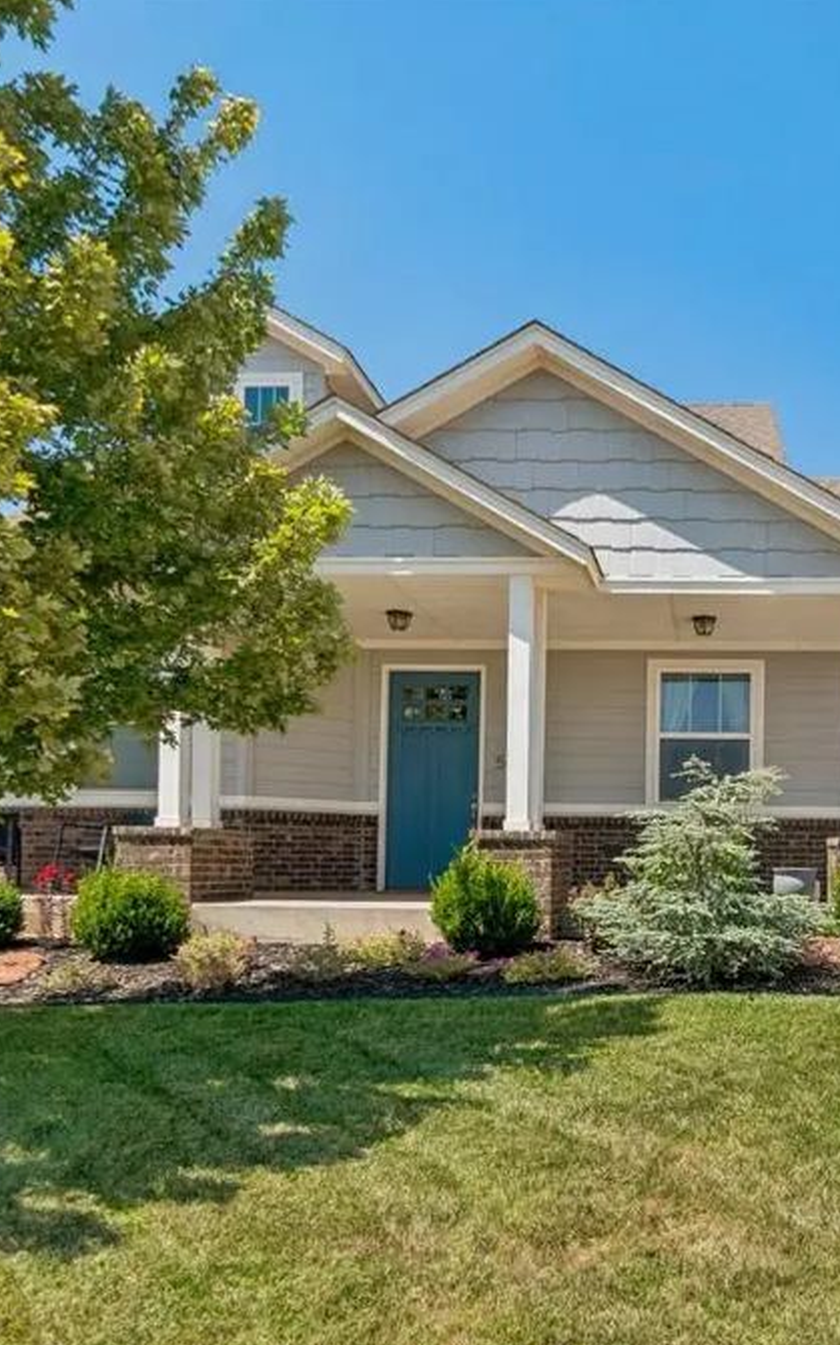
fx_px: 1026
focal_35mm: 28
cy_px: 679
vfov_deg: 66.5
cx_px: 674
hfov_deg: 42.5
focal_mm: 12
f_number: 9
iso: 100
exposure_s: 1/500
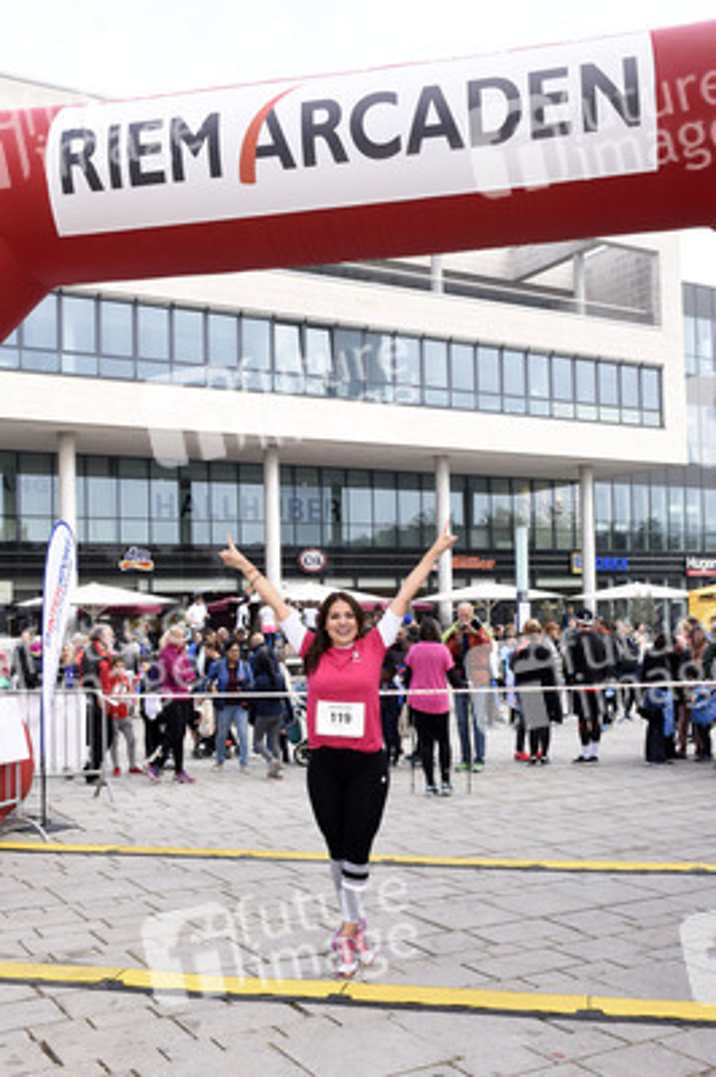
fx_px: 986
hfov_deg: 39.9
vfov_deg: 57.3
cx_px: 358
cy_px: 538
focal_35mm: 33
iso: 500
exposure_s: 1/160
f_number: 8
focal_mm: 22
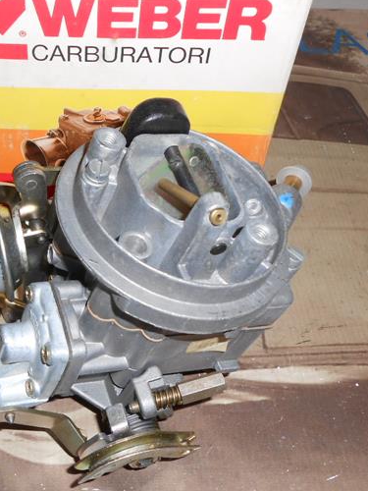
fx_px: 680
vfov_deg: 39.6
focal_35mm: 48
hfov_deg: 29.4
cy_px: 267
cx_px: 61
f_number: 3.8
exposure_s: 1/25
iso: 80
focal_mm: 5.3
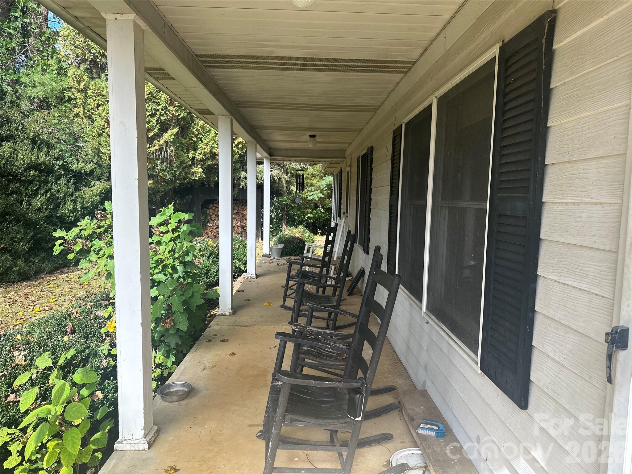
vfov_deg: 56.8
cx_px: 316
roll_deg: -1.6
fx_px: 438
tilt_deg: -4.4
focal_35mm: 24
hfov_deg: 71.6
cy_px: 237
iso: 80
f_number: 1.78
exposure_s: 1/503
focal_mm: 6.86
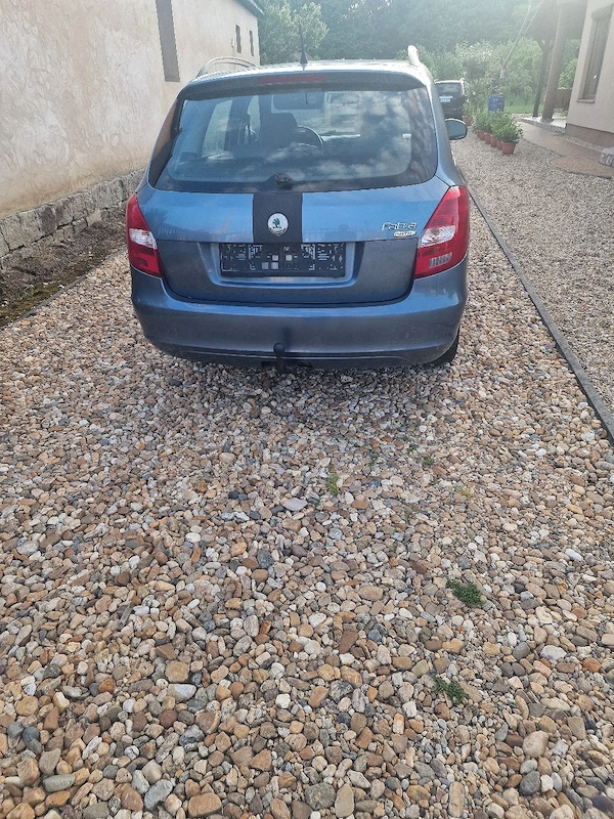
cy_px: 410
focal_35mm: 23
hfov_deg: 58.9
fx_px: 544
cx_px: 307
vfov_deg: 73.9
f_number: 1.8
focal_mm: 6.4
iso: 50
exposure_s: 1/182
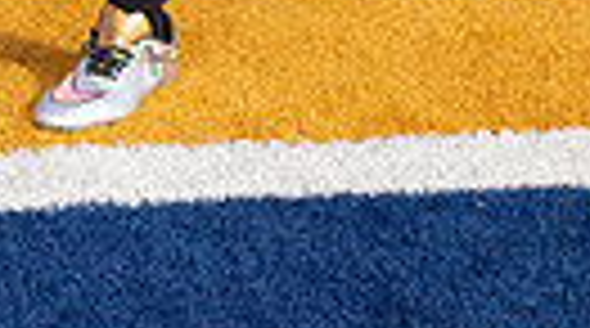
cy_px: -638
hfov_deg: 12.9
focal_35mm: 166
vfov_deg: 6.6
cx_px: 81
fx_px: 2591
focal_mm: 46
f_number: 7.1
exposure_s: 1/320
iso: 100
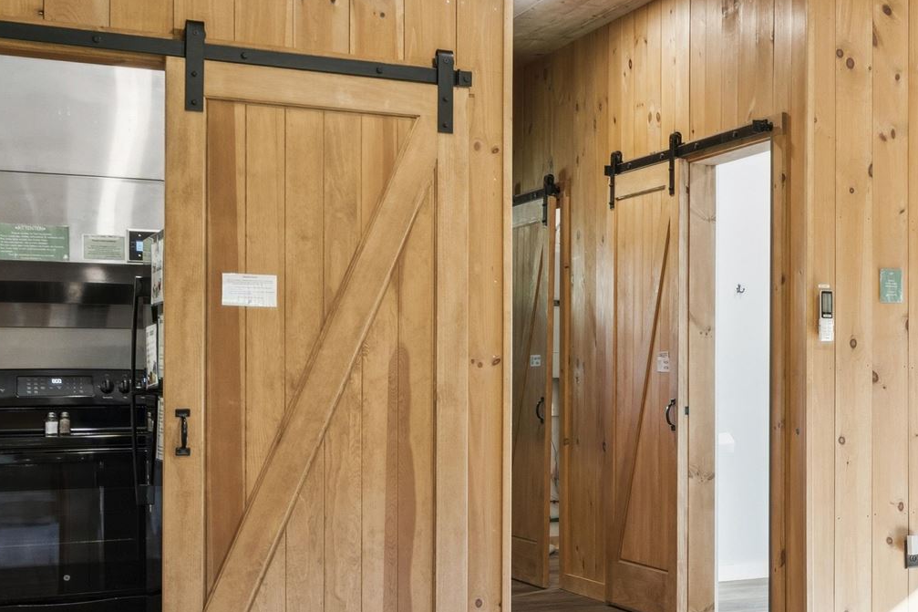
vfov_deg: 22.2
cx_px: 1069
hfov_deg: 29.0
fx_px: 1555
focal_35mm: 61
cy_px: 399
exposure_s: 1/5
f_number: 7.1
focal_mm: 20
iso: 500
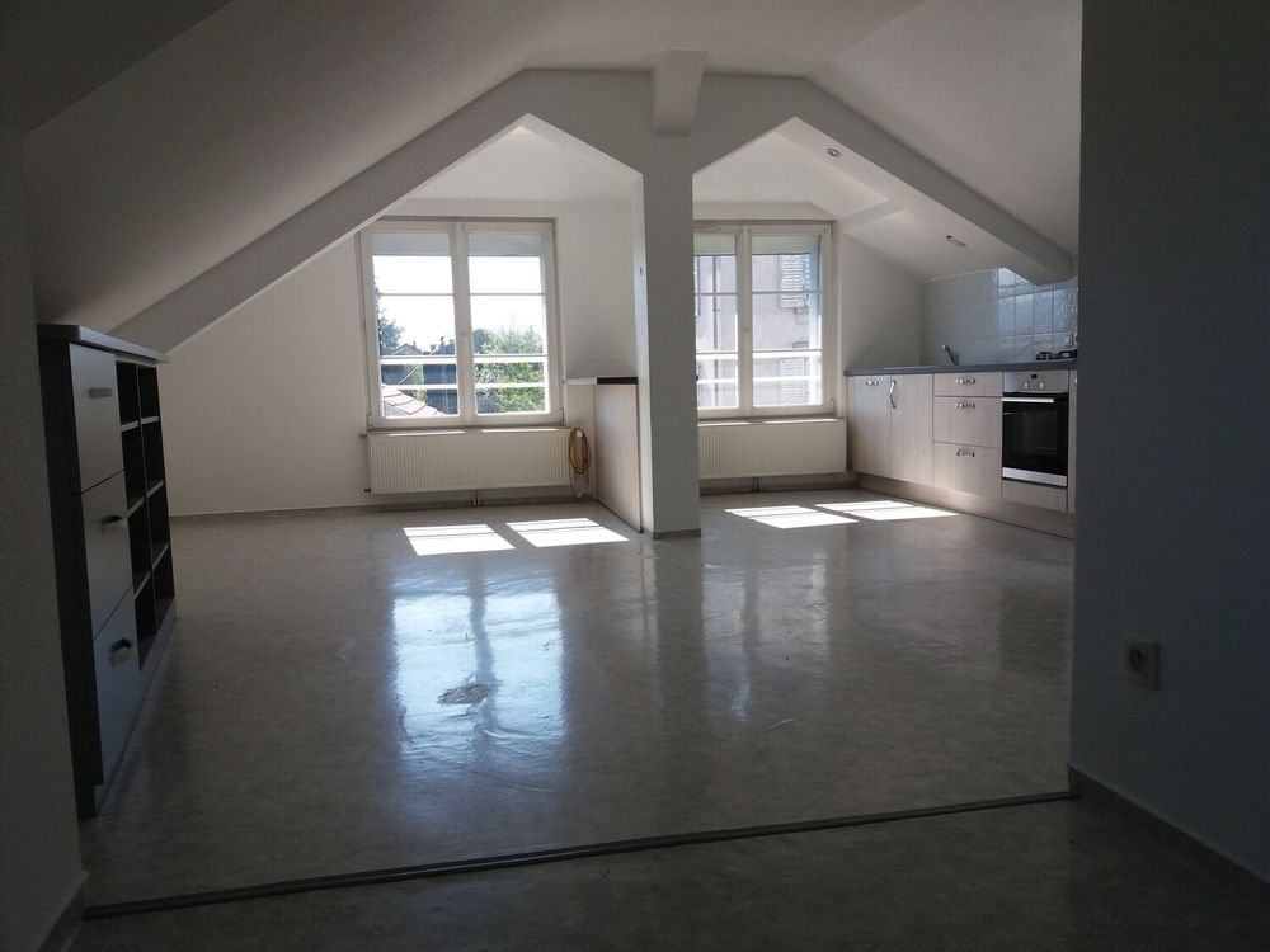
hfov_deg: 63.4
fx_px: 1027
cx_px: 635
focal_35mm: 28
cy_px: 476
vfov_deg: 49.7
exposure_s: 1/384
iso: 64
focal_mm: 3.7
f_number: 1.9
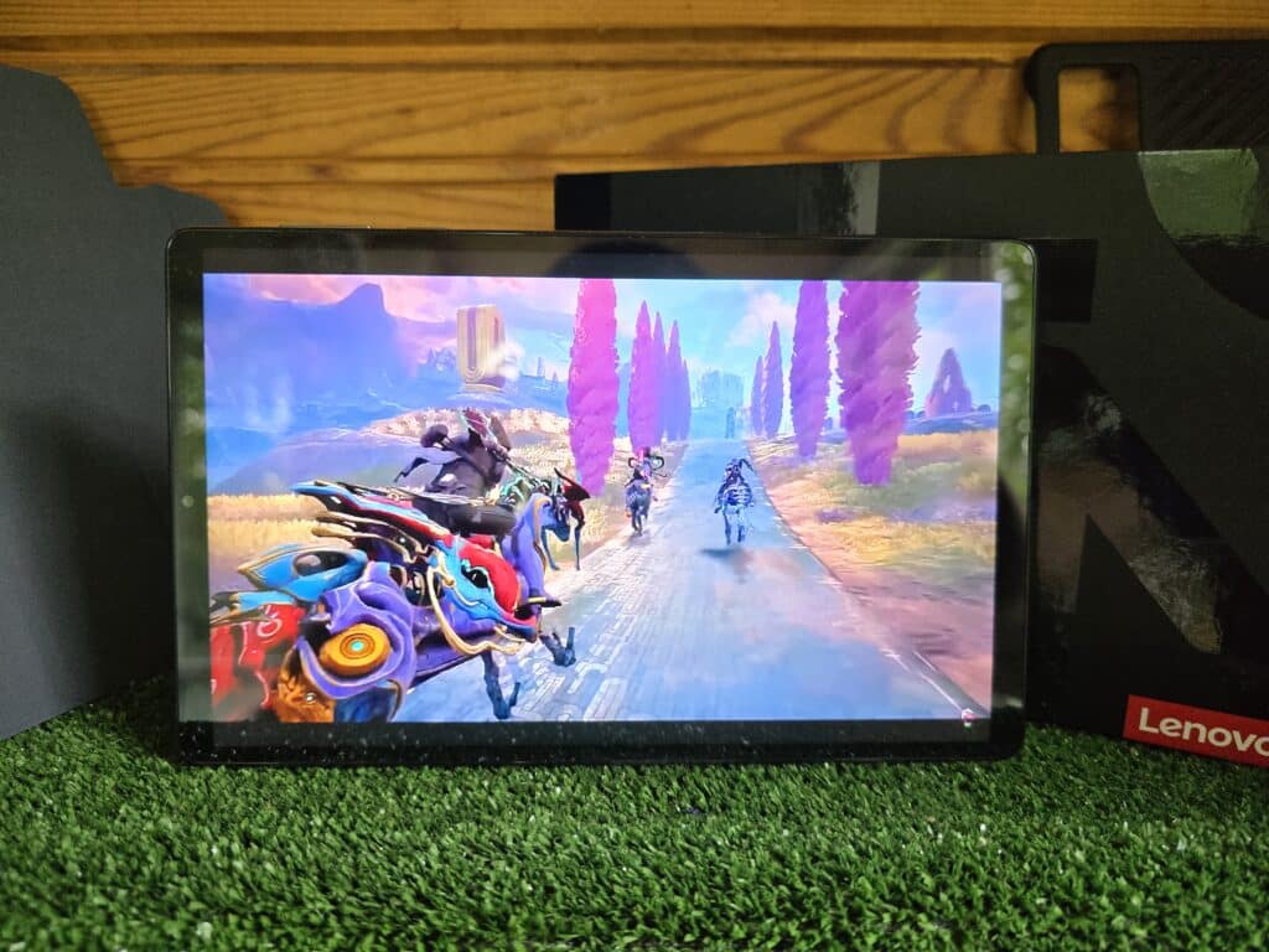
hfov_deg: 73.9
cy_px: 476
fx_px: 843
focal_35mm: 23
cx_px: 634
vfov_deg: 58.9
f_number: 1.7
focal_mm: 6.3
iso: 160
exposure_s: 1/120
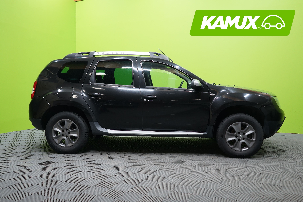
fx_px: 269
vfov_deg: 41.1
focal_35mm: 32
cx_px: 152
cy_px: 101
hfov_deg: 58.7
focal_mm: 32
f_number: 4.5
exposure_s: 1/20
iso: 640
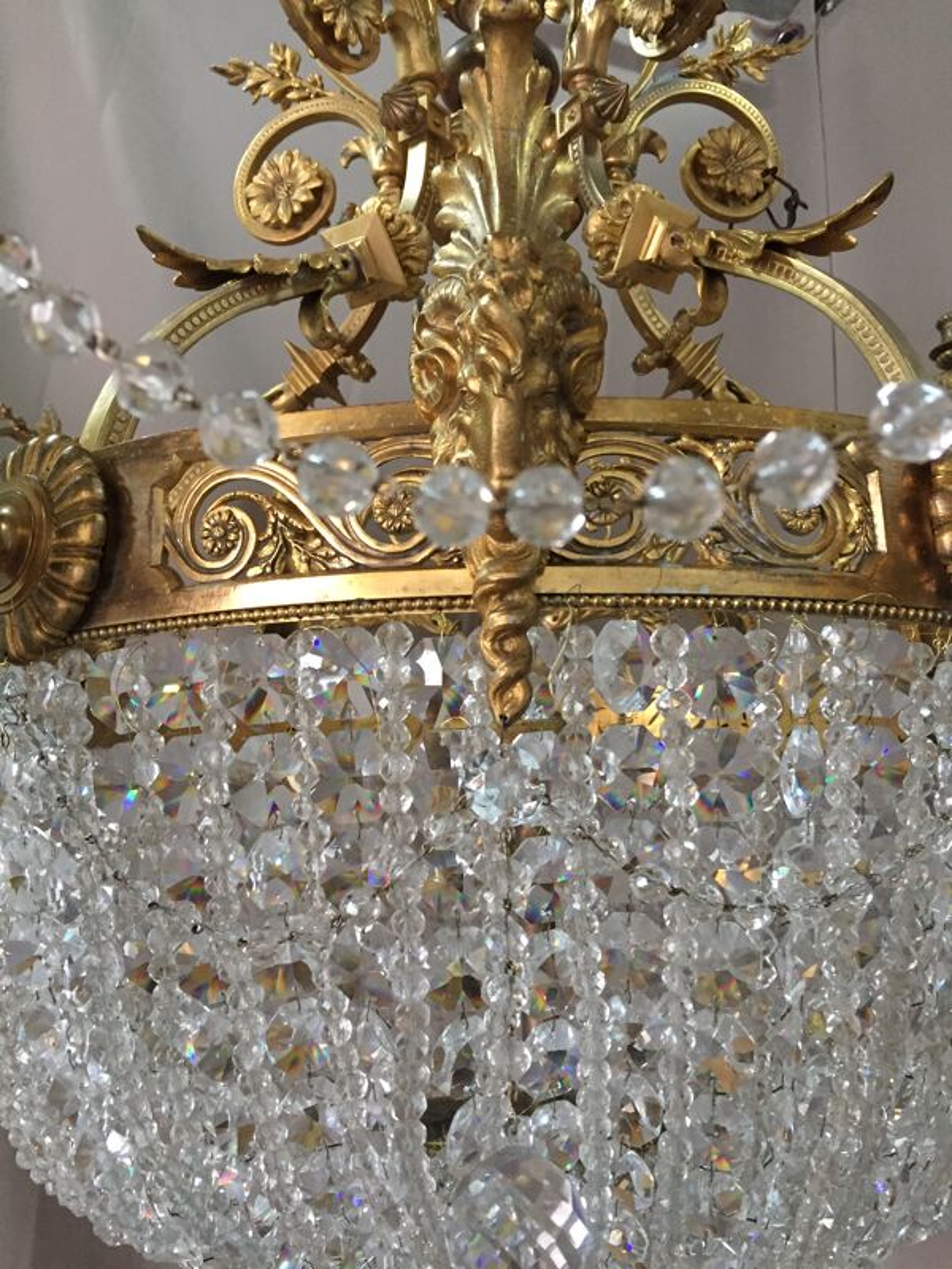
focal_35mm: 29
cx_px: 476
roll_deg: +0.8
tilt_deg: +12.6
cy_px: 634
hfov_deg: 48.2
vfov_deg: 61.7
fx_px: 1063
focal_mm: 4.15
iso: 250
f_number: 2.2
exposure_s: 1/33
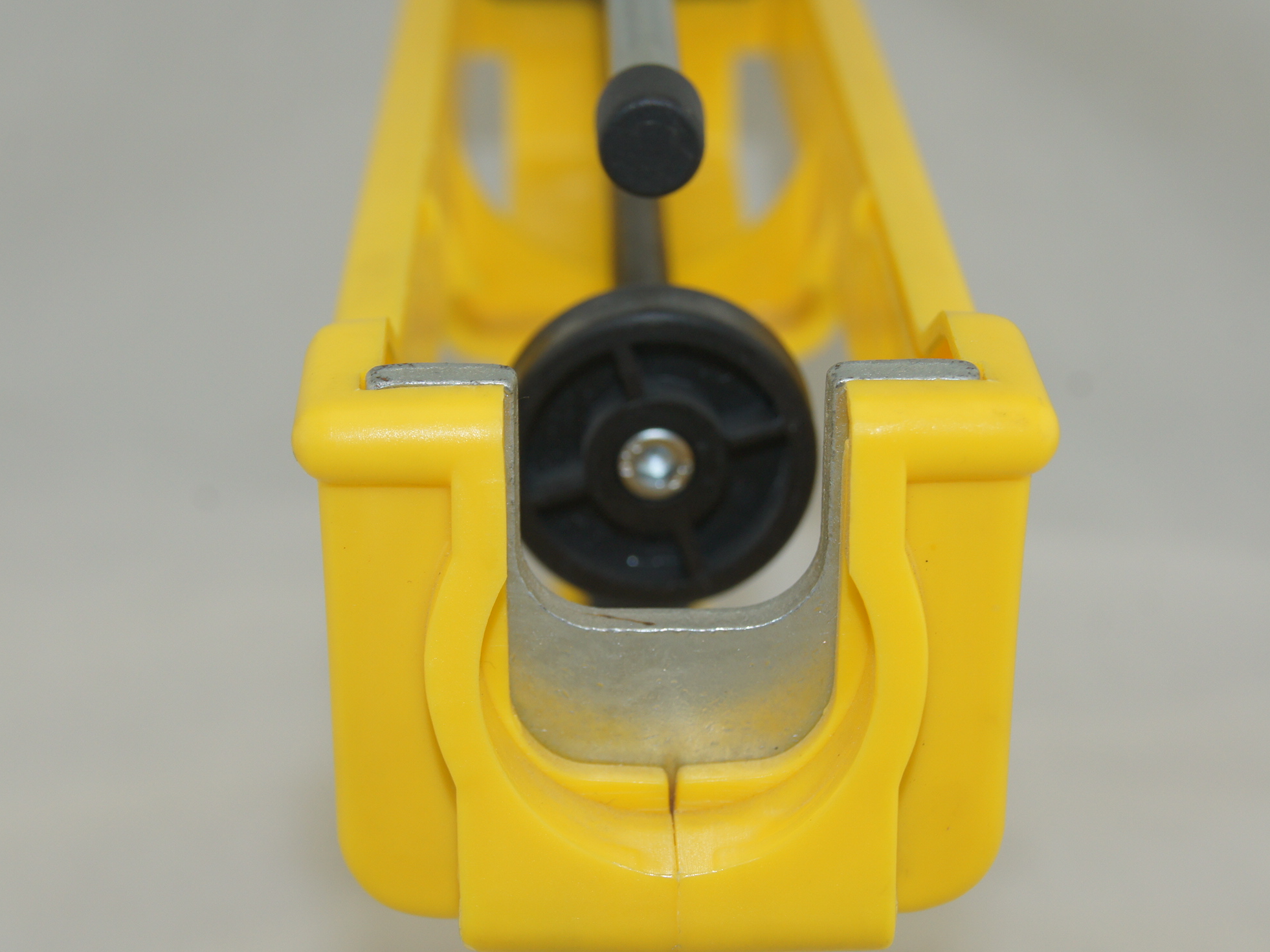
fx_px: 3082
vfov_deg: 17.6
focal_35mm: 84
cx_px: 583
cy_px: 475
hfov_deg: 23.3
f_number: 8
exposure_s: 1/160
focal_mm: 50
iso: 320
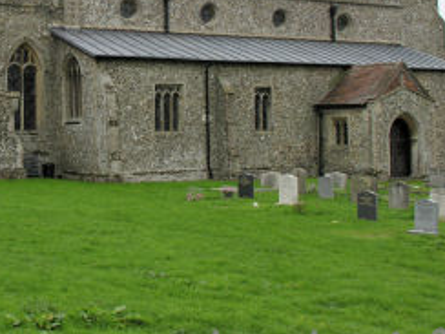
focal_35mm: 66
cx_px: 78
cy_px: 85
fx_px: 848
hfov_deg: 28.6
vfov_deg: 22.1
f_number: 5
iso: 50
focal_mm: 8.9
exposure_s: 1/115
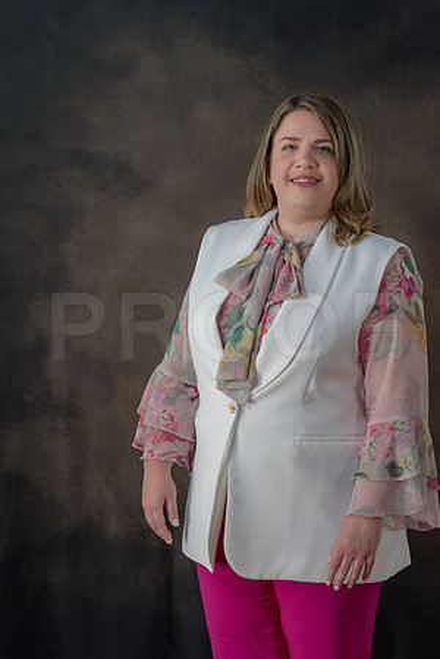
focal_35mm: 105
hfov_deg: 13.0
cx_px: 220
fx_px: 1925
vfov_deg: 19.5
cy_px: 330
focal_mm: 105
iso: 400
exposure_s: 1/100
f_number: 4.5
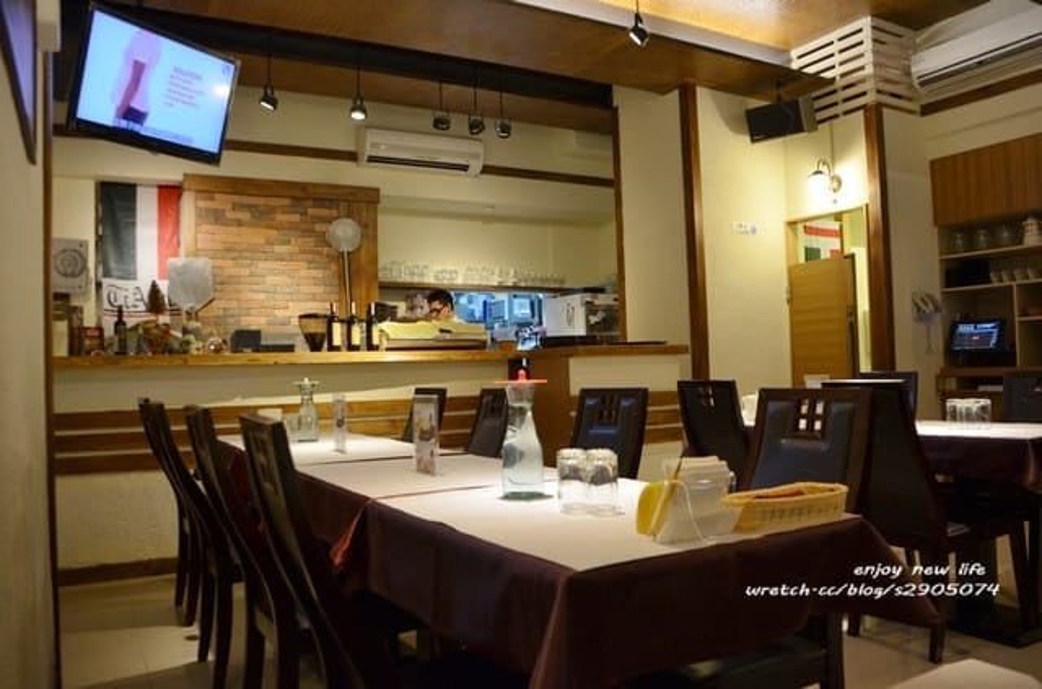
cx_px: 521
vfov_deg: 47.7
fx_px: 779
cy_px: 344
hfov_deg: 67.5
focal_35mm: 27
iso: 1000
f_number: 3.5
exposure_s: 1/80
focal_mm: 18
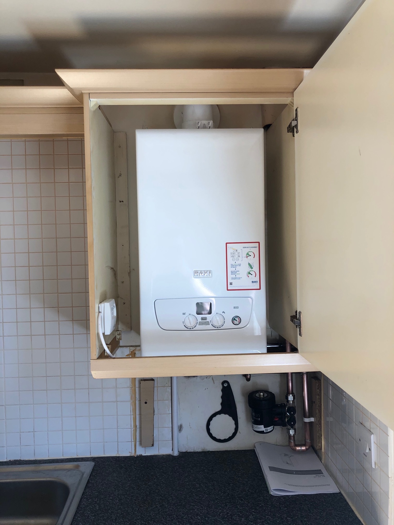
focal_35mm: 28
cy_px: 262
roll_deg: +1.7
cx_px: 197
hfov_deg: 49.7
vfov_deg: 63.4
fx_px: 425
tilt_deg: -1.1
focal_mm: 3.99
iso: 40
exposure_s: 1/120
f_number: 1.8
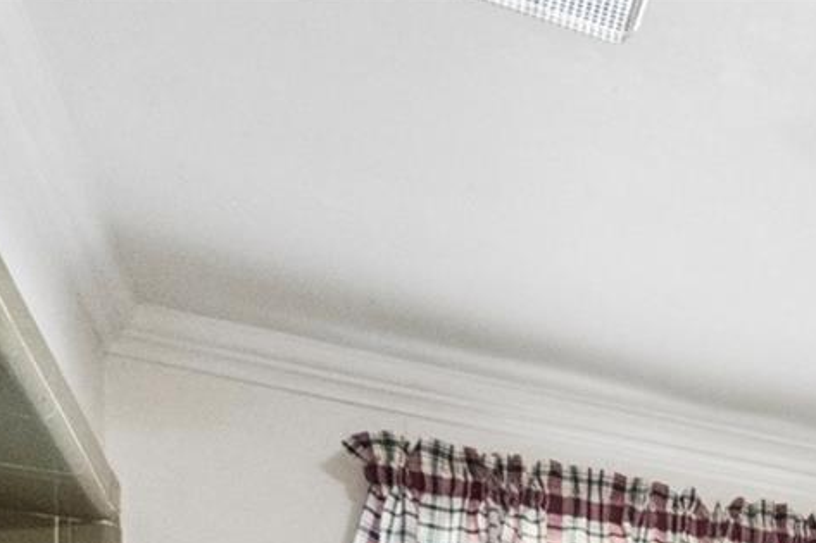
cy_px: 1166
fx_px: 1473
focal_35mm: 65
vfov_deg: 15.4
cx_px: 1251
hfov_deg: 23.9
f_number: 4
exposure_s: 1/30
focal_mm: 10
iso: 640
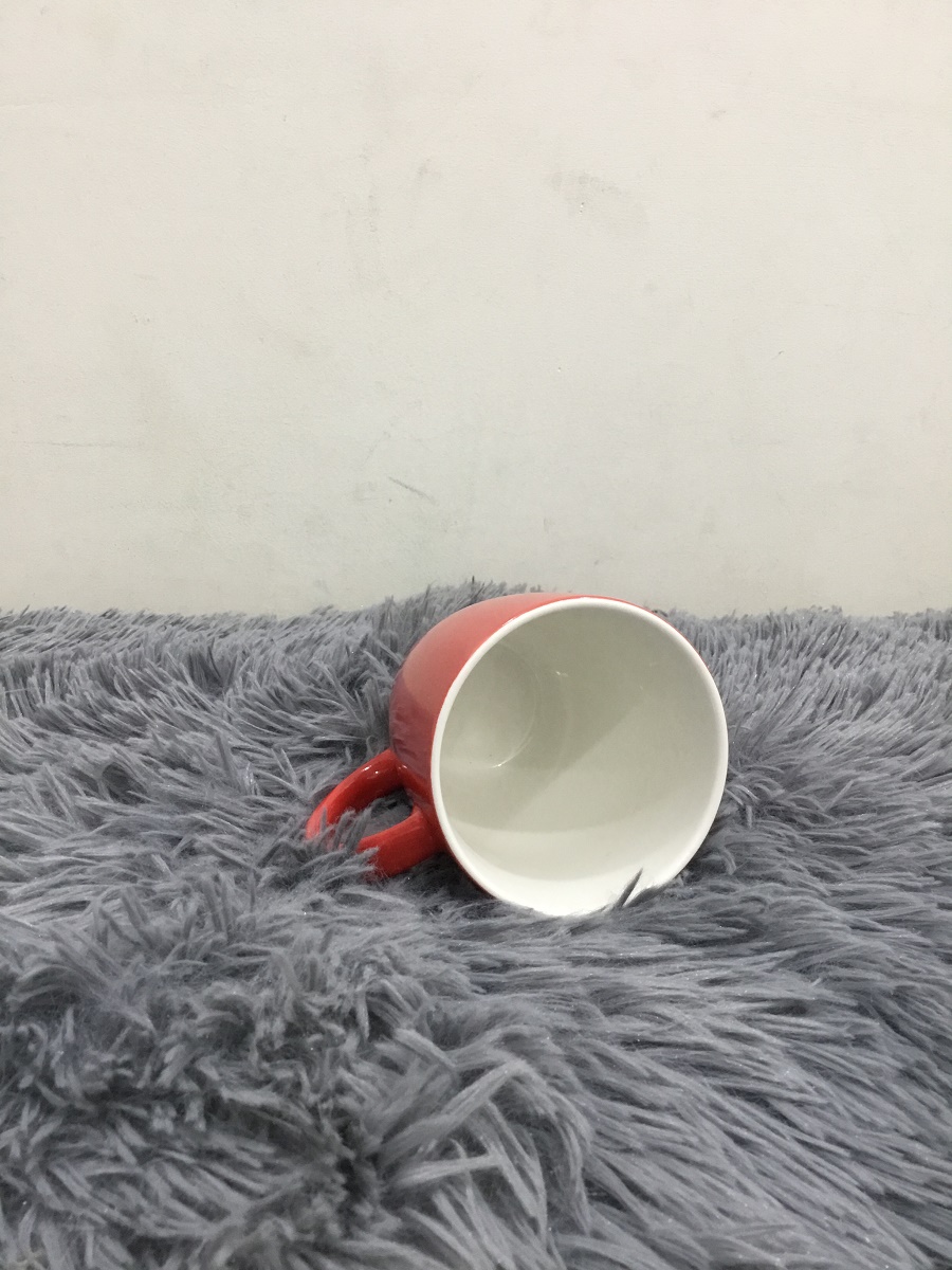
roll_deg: +0.4
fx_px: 1137
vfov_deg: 58.4
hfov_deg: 45.4
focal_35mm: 31
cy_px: 635
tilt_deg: -17.1
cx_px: 476
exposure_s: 1/33
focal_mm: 3.3
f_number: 2.4
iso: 125
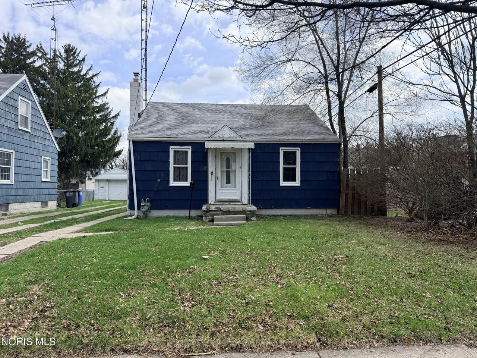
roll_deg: -1.0
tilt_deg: +2.5
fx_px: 331
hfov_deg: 71.6
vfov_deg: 56.8
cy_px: 179
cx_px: 238
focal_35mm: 24
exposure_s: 1/4405
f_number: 1.78
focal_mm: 6.76
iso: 80
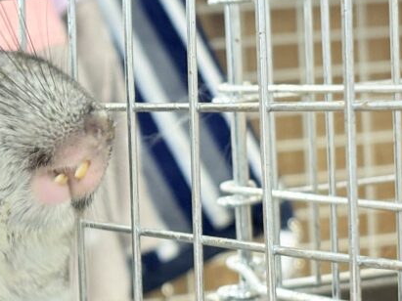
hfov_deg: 12.9
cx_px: 55
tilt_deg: -5.1
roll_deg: +4.5
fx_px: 1765
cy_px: 225
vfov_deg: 9.7
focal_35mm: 152
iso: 125
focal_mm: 5.96
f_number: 1.6
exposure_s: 1/50
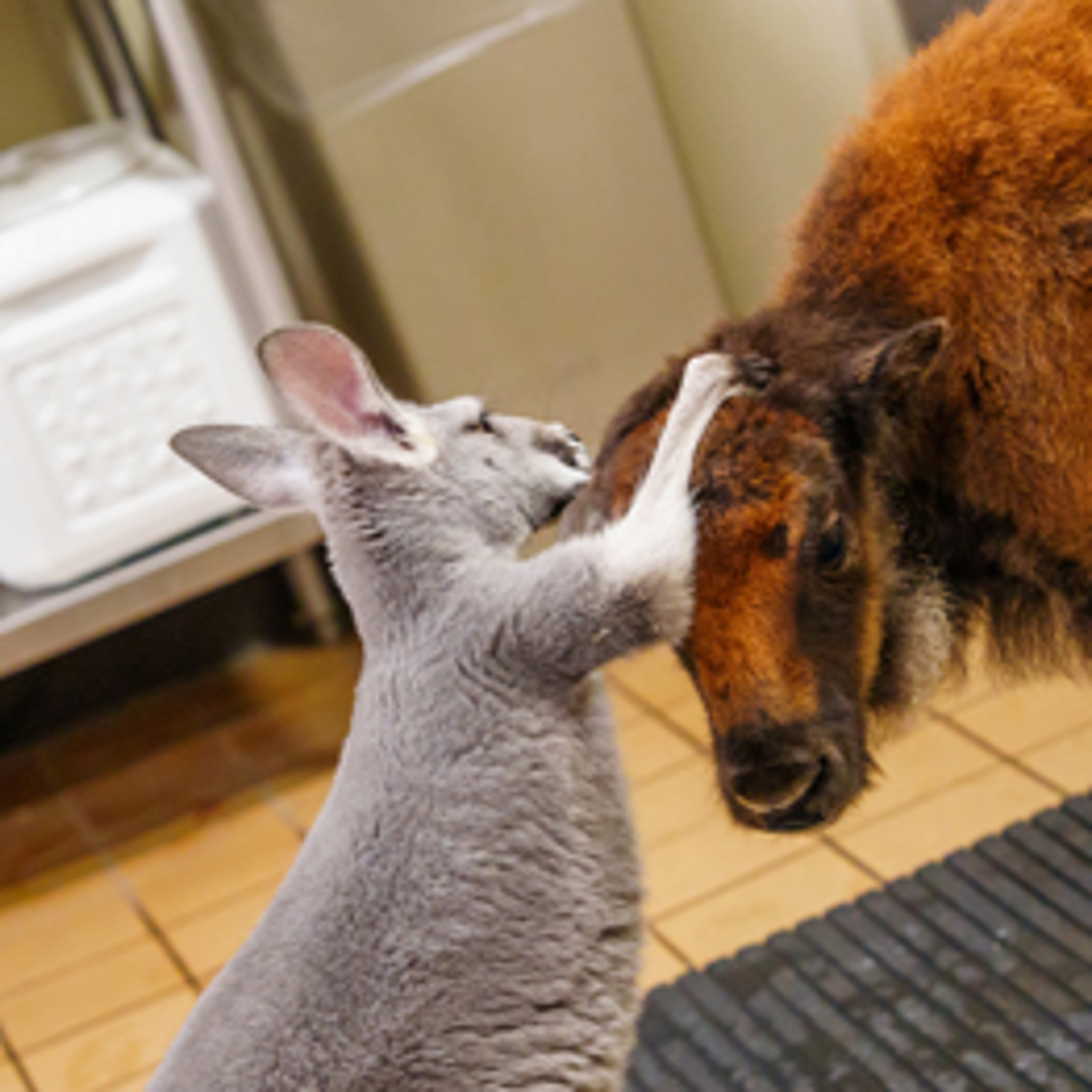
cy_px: 654
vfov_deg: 12.8
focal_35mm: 136
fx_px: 4854
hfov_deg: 12.8
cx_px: 542
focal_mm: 70
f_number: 2.8
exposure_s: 1/200
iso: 5000
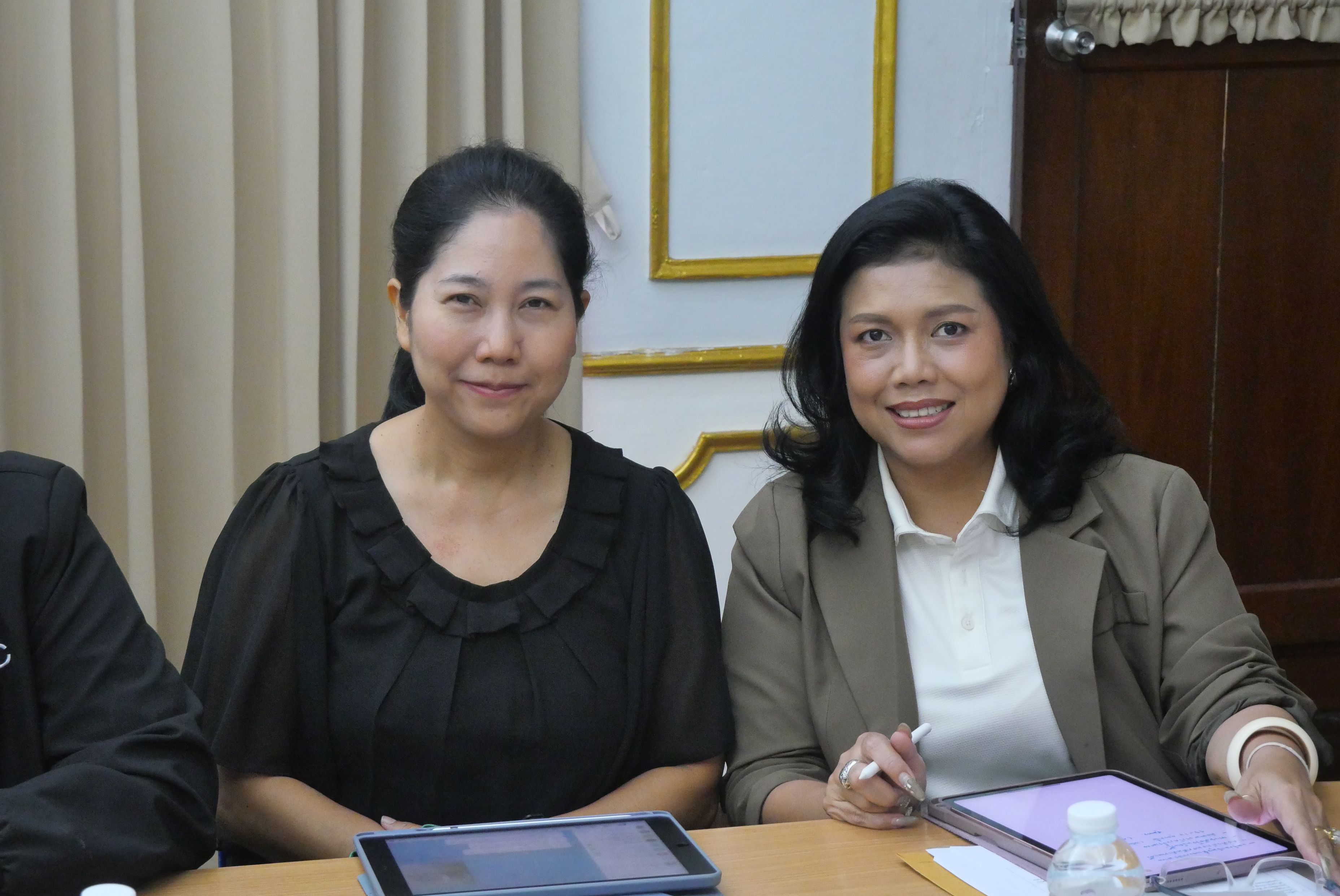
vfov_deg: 18.5
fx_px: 2756
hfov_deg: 27.3
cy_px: 448
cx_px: 670
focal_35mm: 74
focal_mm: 36
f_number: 5.3
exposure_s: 1/40
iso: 3200
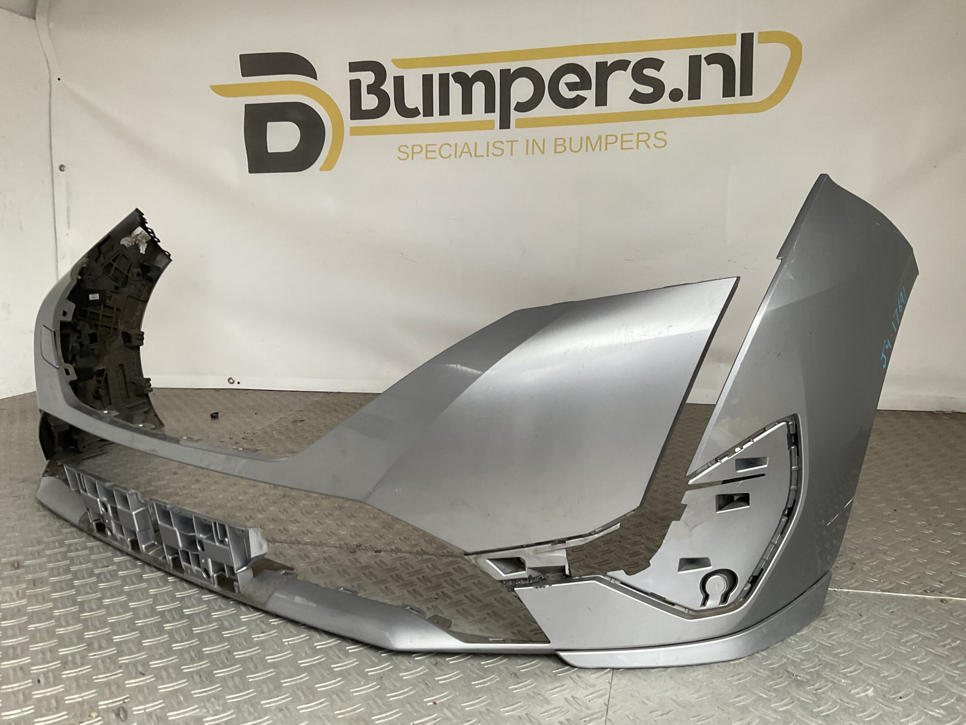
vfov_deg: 48.2
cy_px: 362
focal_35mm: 29
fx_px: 809
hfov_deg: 61.7
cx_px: 483
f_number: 1.8
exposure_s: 1/50
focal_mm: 3
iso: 40
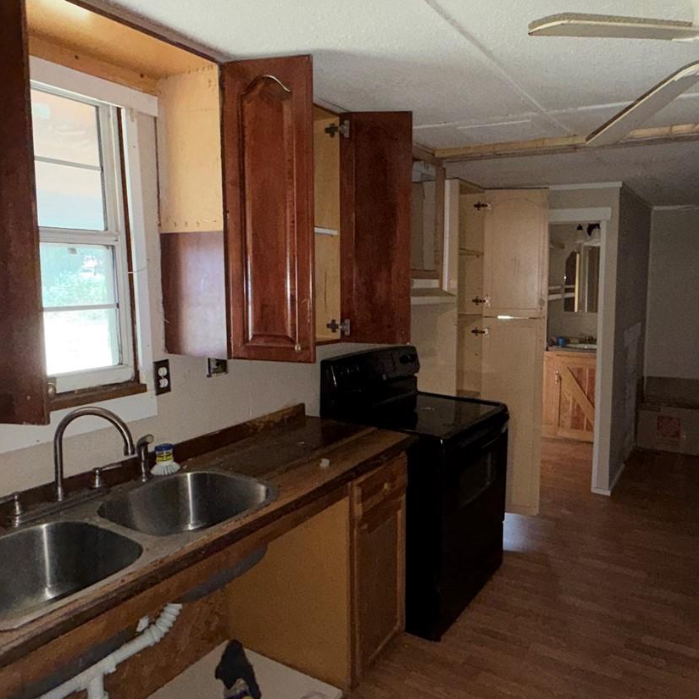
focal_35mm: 24
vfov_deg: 65.0
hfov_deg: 63.5
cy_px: 331
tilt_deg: -7.5
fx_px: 548
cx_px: 460
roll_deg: -0.6
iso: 200
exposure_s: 1/49
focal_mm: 2.22
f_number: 2.2
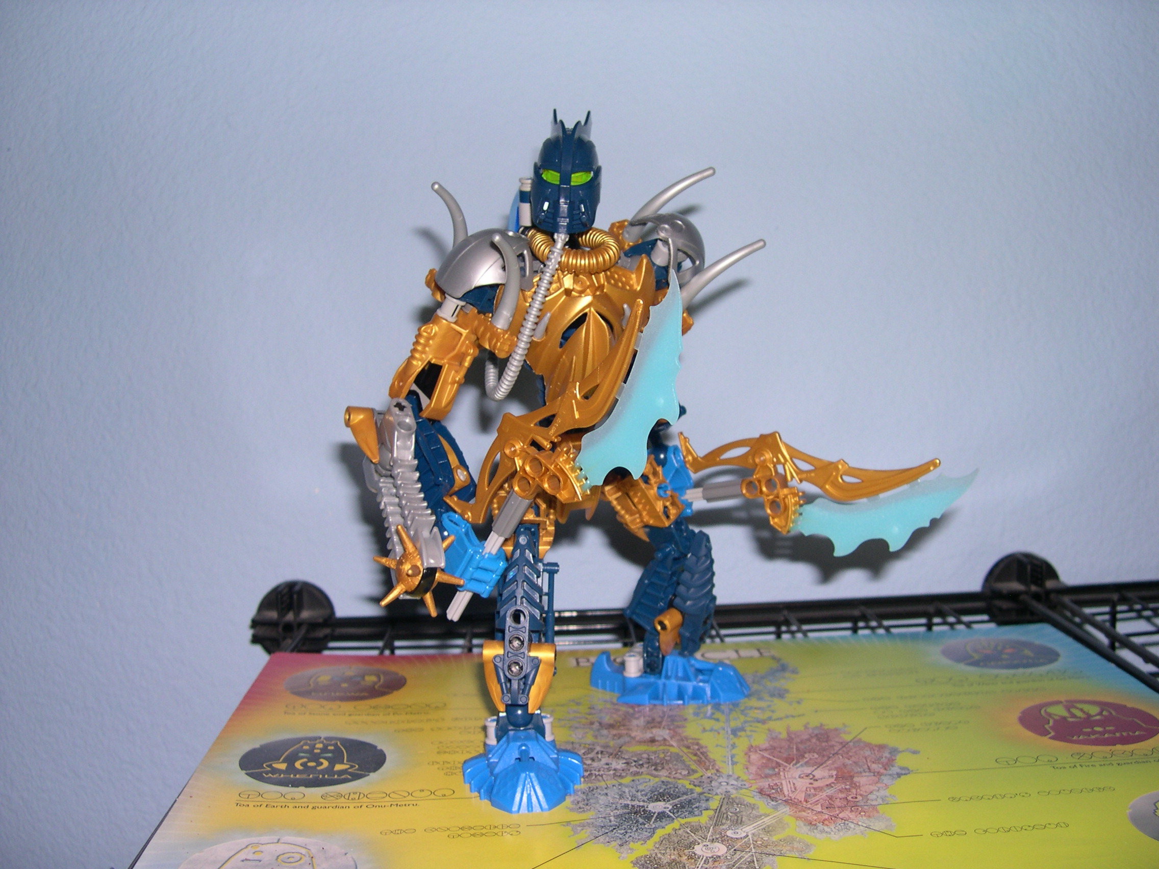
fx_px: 1272
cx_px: 580
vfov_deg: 37.7
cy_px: 434
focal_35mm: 38
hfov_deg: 49.0
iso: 100
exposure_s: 1/60
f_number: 2.8
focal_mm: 8
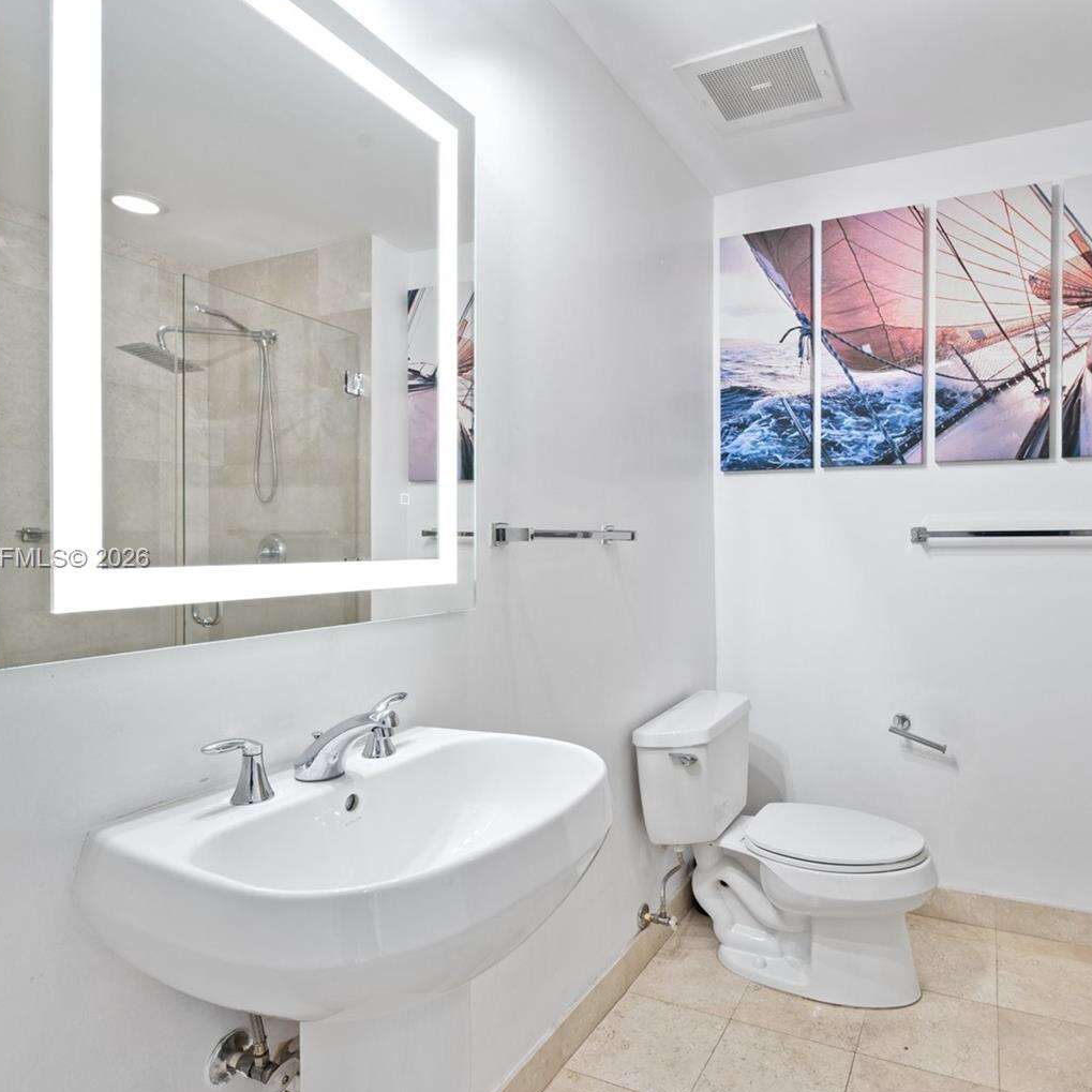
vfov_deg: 74.8
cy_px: 560
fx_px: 714
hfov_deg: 73.7
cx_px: 673
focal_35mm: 20
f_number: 8
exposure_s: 1/4
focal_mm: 15
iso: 200
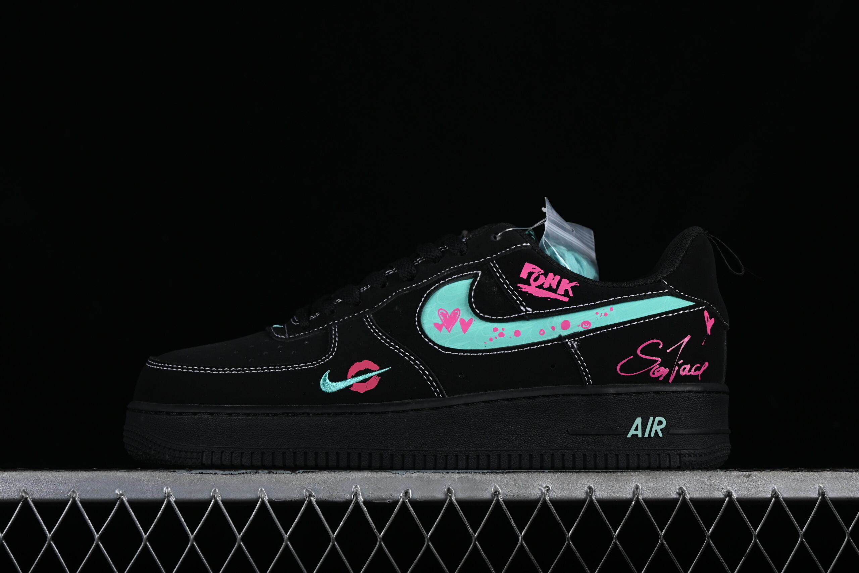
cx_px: 430
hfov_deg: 27.0
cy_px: 286
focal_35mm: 75
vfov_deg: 18.2
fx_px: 1790
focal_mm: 50
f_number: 7.1
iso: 160
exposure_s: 1/200
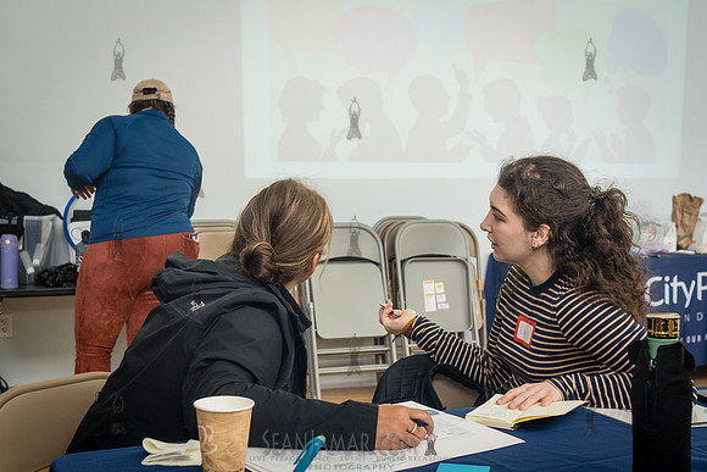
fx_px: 934
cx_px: 348
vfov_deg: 28.3
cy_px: 260
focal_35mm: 48
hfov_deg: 41.5
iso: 1250
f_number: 5
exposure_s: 1/200
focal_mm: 35
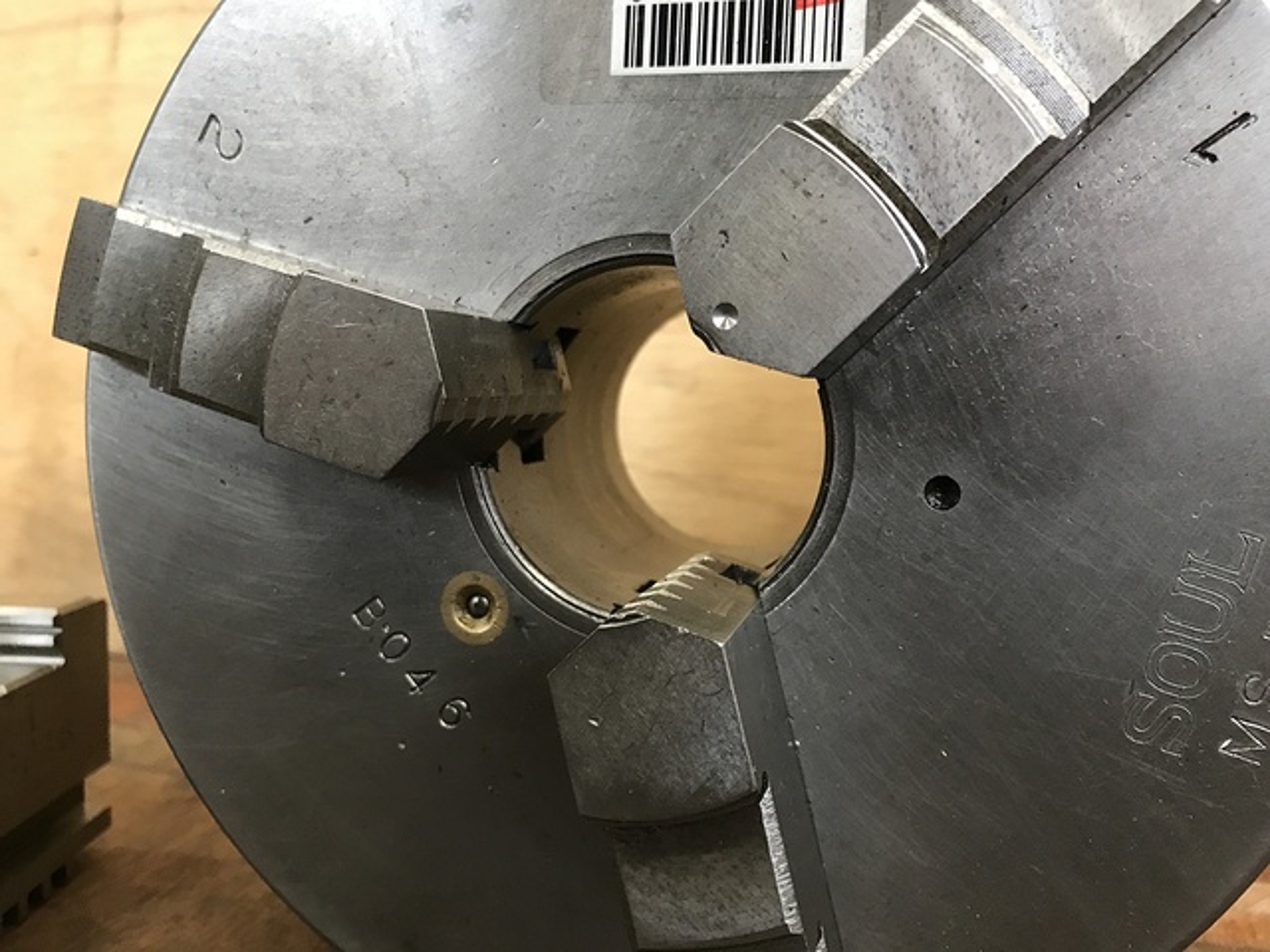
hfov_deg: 63.4
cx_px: 635
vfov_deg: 49.7
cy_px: 476
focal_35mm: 28
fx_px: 1027
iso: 64
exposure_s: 1/15
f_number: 1.8
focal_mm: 3.99
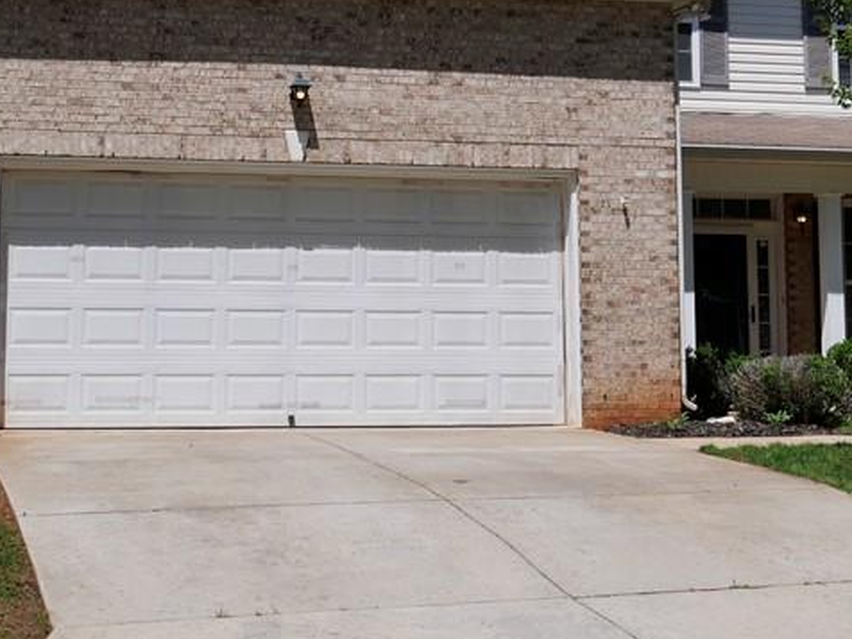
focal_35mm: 86
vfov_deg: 17.0
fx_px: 2117
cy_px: 79
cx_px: 439
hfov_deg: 22.8
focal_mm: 20
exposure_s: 1/640
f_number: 11
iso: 200
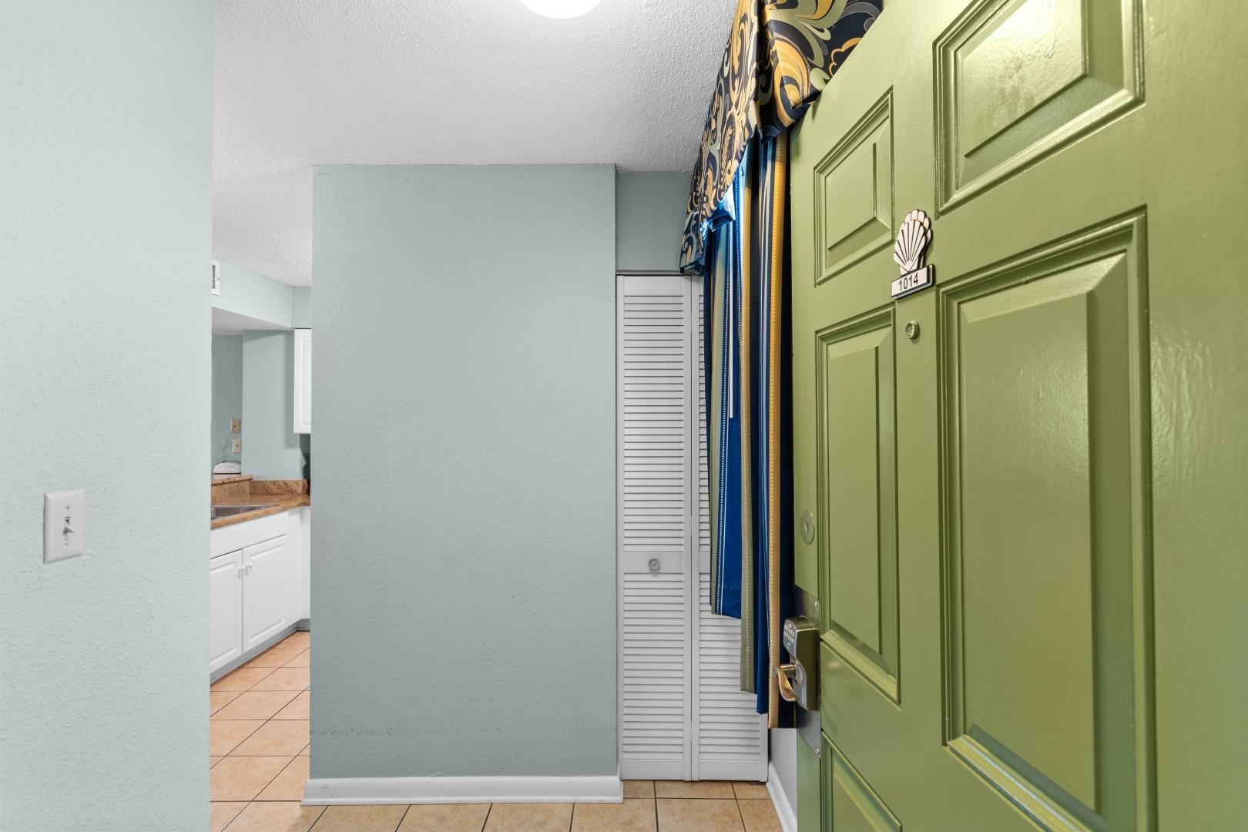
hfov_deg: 96.7
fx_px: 555
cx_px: 624
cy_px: 416
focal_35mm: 16
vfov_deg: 73.7
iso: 100
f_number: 4.8
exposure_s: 1/2
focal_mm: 11
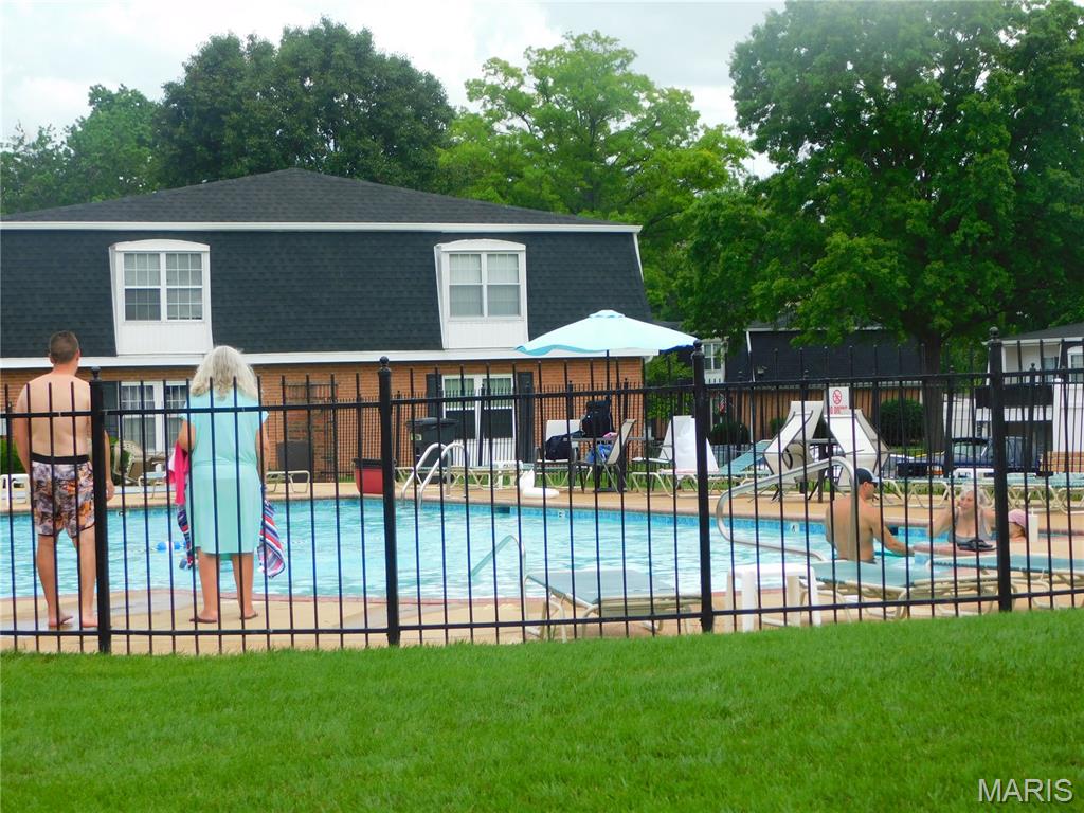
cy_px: 406
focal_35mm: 91
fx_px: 2850
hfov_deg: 21.5
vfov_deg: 16.2
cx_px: 542
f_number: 4.5
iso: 125
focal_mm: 16.1
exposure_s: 1/400
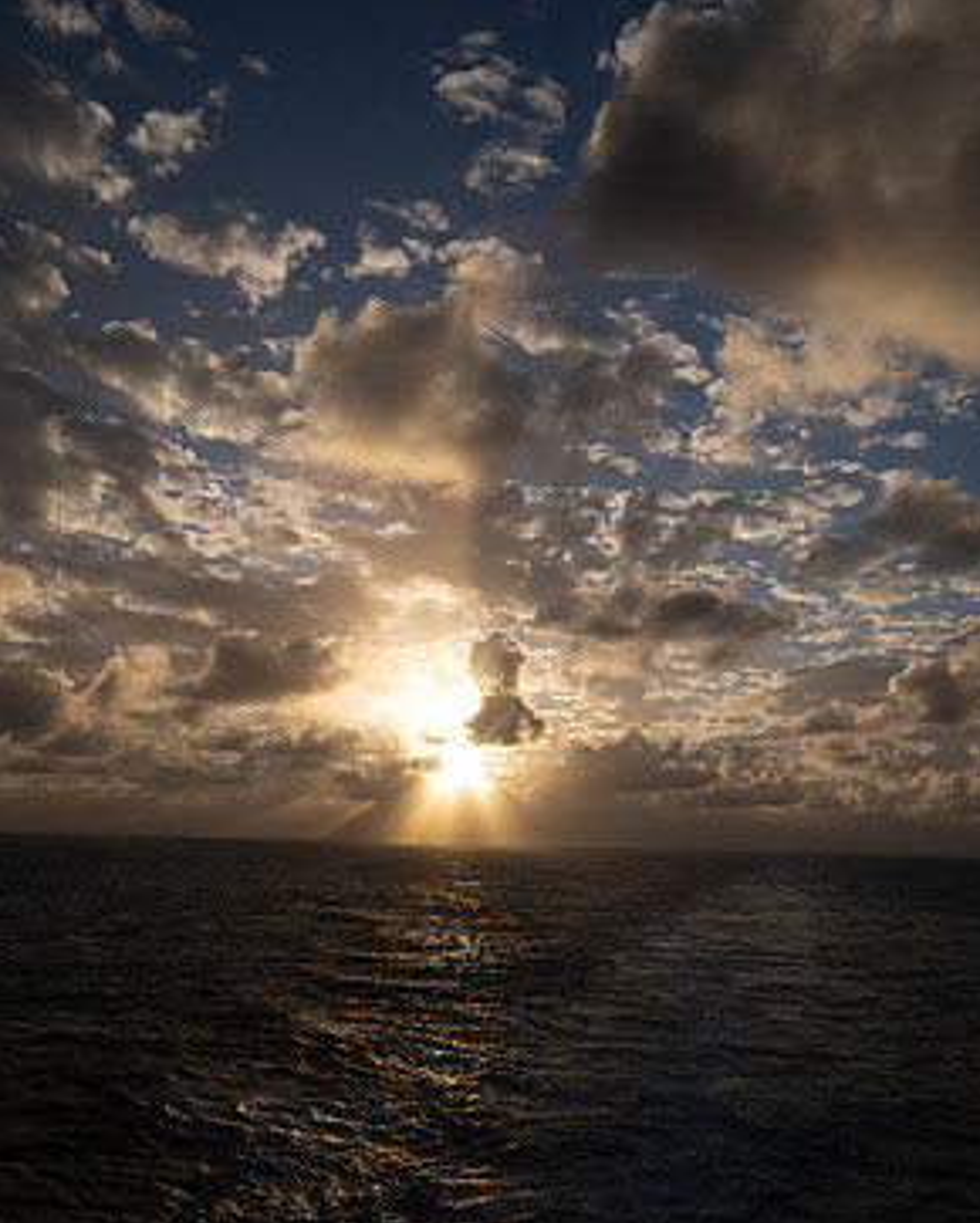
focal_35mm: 35
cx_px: 500
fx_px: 1268
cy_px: 699
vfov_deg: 51.3
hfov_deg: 42.3
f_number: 13
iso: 125
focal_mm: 30
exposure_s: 1/200
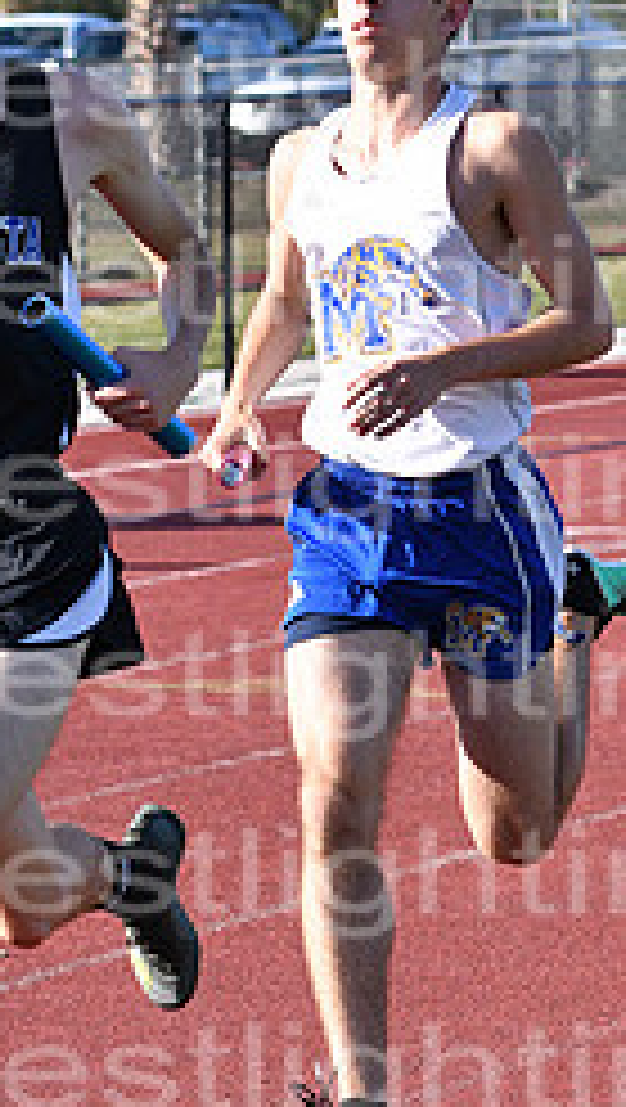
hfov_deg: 4.7
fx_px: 7617
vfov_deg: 8.3
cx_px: 491
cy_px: 587
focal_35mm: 259
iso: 800
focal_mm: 70
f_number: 5.6
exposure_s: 1/4000
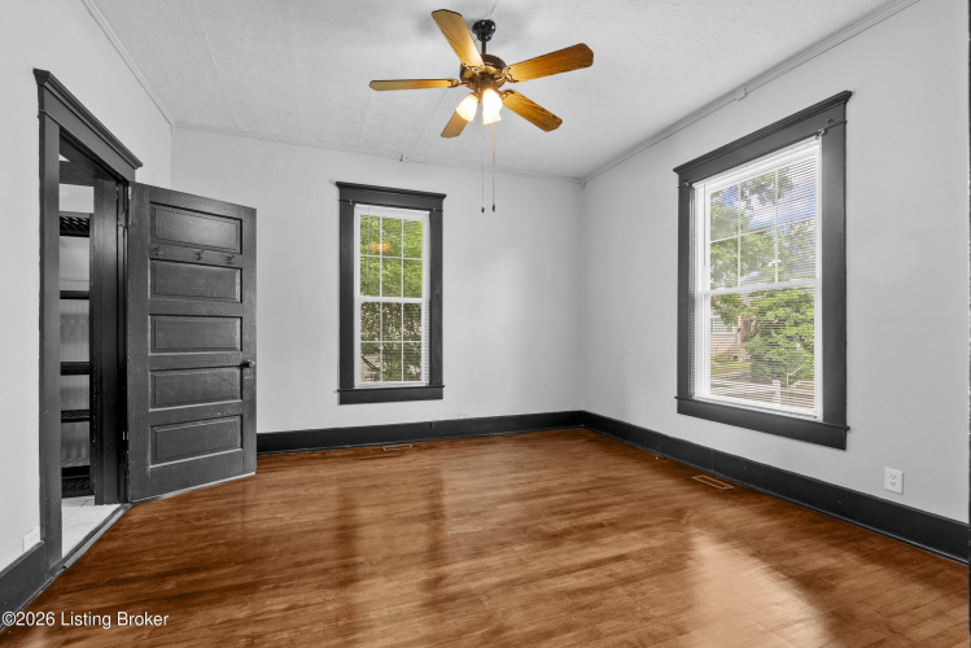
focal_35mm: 16
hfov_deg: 96.7
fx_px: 432
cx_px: 486
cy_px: 324
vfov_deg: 73.8
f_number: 11
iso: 1000
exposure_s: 1/2.5
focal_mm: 16
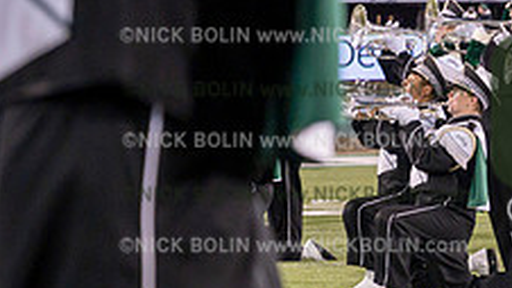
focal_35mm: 188
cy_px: 141
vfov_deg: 6.5
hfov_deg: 11.2
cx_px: 650
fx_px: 2552
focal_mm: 70
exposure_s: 1/640
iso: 3200
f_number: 4
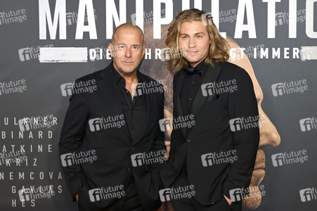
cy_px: 106
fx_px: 458
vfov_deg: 26.0
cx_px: 158
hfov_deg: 38.2
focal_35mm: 52
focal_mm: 52
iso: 500
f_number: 4.5
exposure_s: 1/200
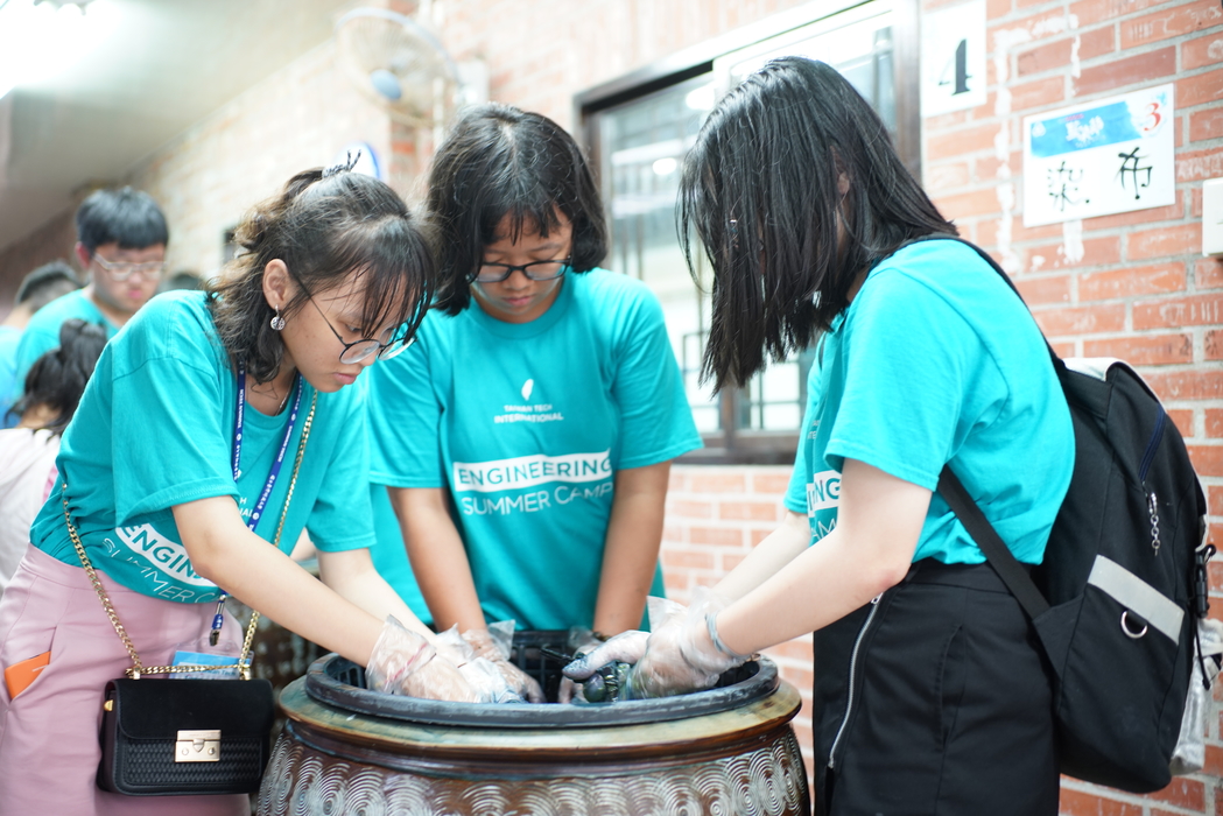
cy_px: 408
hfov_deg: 54.4
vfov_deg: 37.9
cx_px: 612
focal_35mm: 35
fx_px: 1189
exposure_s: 1/30
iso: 640
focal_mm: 35
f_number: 2.8
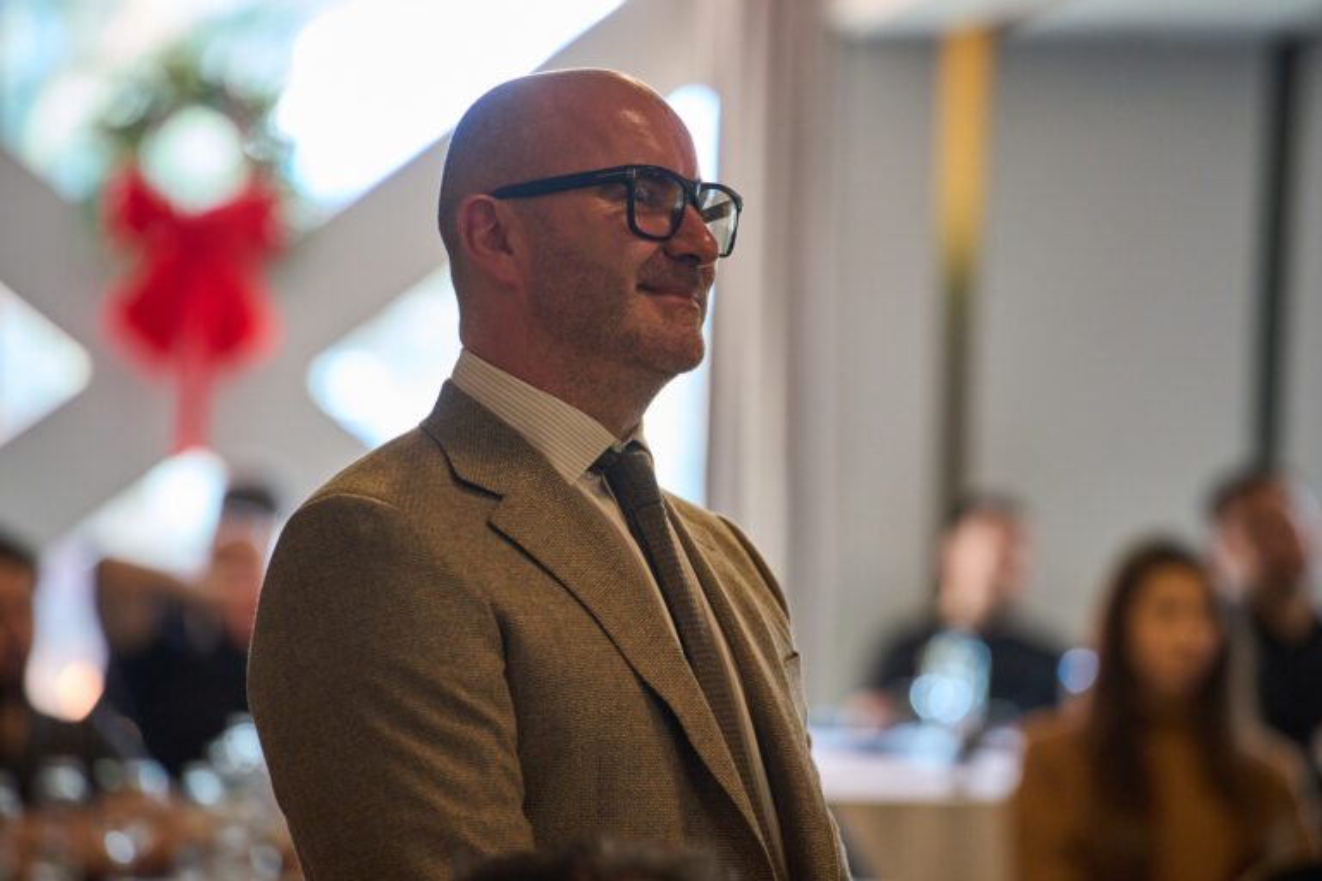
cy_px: 440
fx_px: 6609
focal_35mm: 180
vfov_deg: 7.6
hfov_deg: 11.4
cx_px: 661
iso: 2500
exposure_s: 1/100
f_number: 3.5
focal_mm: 180
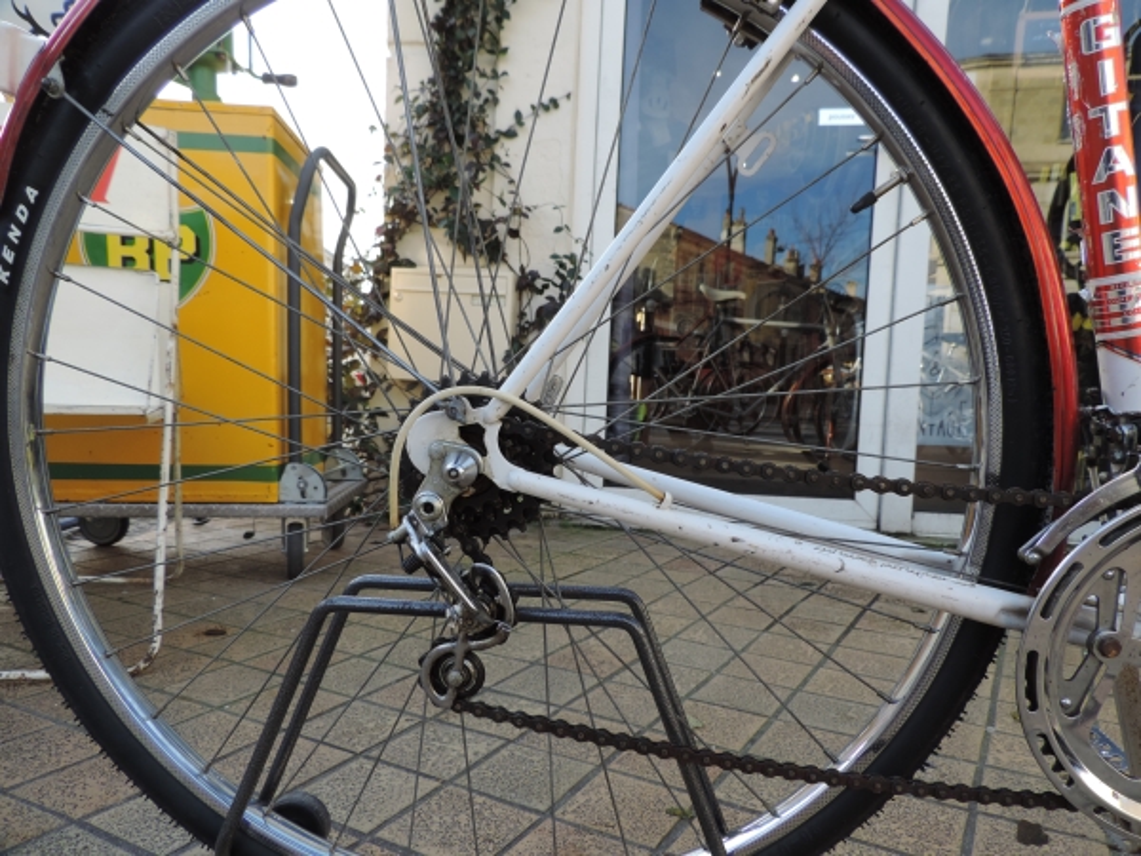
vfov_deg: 56.8
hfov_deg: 71.6
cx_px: 570
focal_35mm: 24
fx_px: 791
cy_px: 428
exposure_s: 1/200
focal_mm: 4.3
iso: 80
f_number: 3
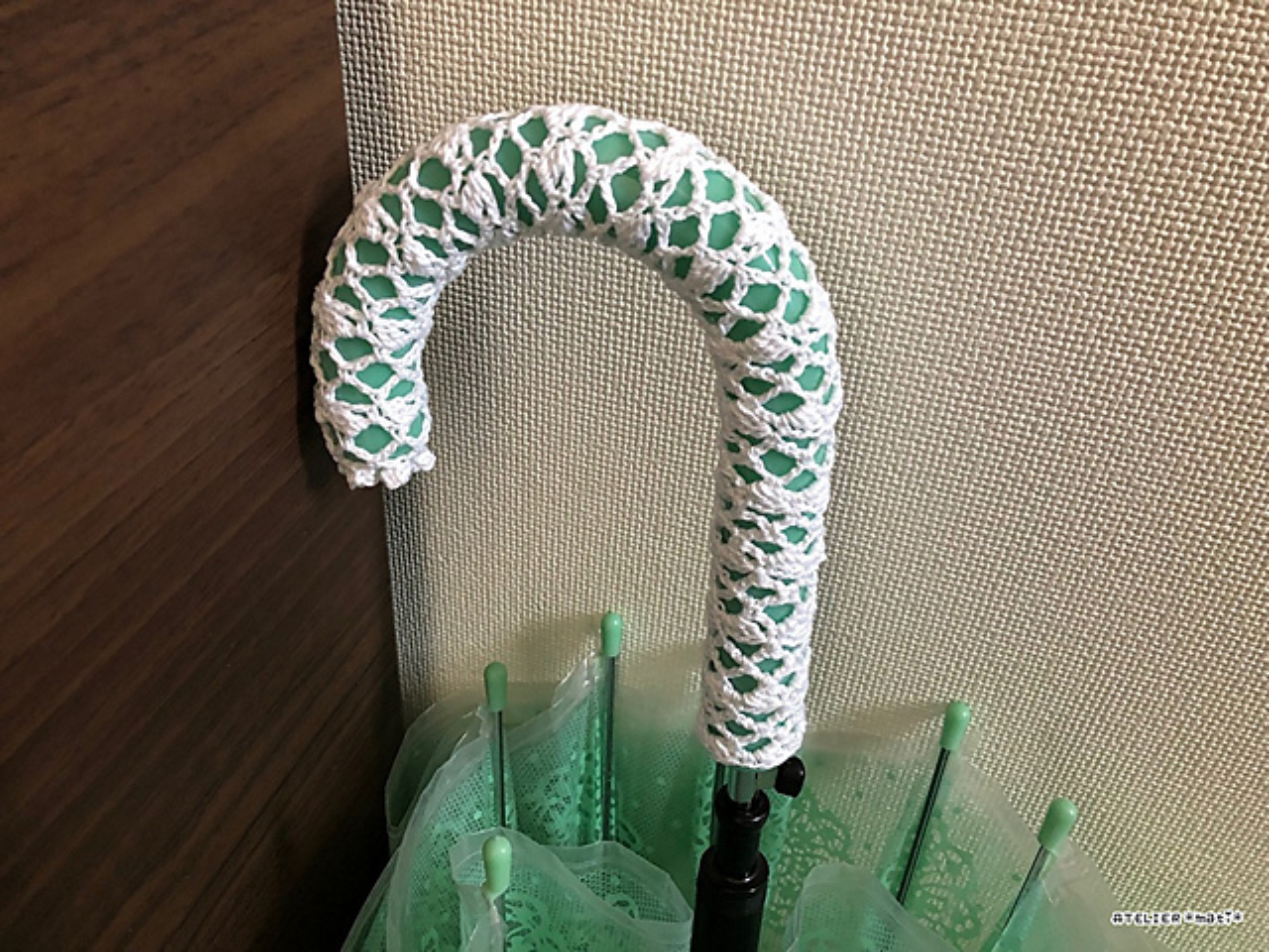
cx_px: 634
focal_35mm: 28
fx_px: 1026
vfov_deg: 49.7
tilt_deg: -37.5
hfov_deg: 63.4
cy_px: 476
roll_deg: -3.0
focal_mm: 3.99
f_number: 1.8
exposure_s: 1/9
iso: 100
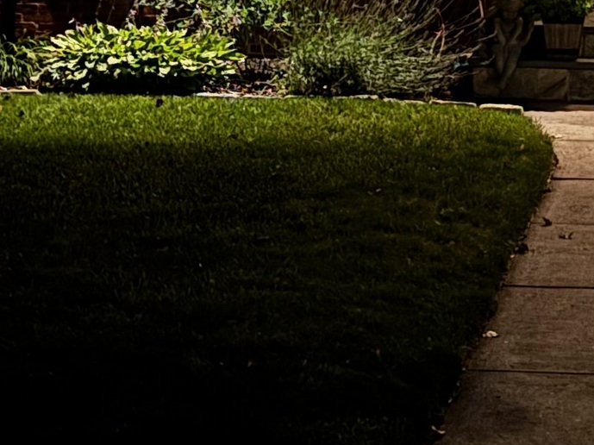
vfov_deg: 11.9
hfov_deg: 16.5
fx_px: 1989
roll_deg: -0.9
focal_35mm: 116
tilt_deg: +5.4
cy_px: -310
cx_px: 635
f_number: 1.6
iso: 1000
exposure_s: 1/5
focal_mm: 5.96
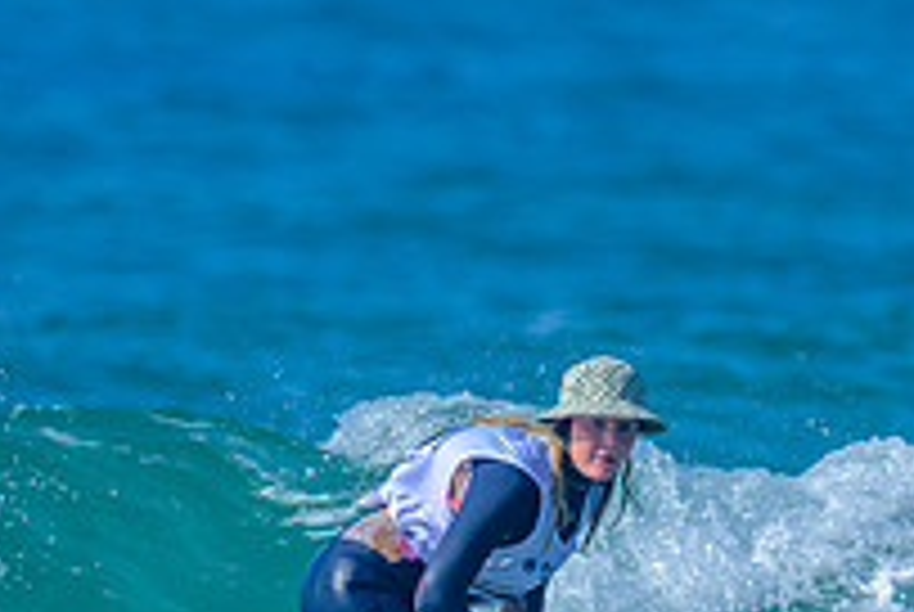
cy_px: 545
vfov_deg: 0.4
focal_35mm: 3139
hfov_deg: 0.7
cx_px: 443
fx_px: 79810
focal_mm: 800
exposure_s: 1/2000
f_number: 6.3
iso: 220
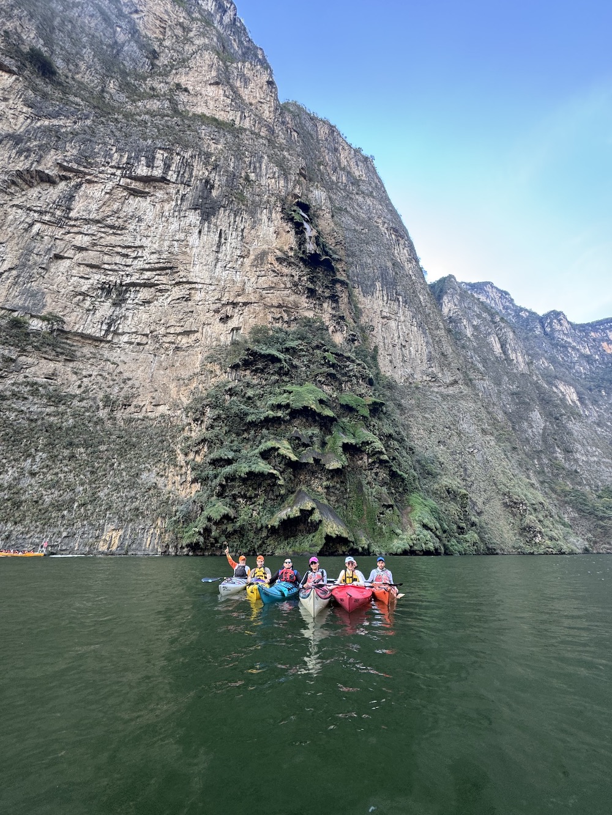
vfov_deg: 102.1
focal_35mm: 14
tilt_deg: +24.8
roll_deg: +0.6
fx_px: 330
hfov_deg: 85.7
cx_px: 306
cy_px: 408
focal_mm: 2.22
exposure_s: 1/99
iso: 80
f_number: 2.2
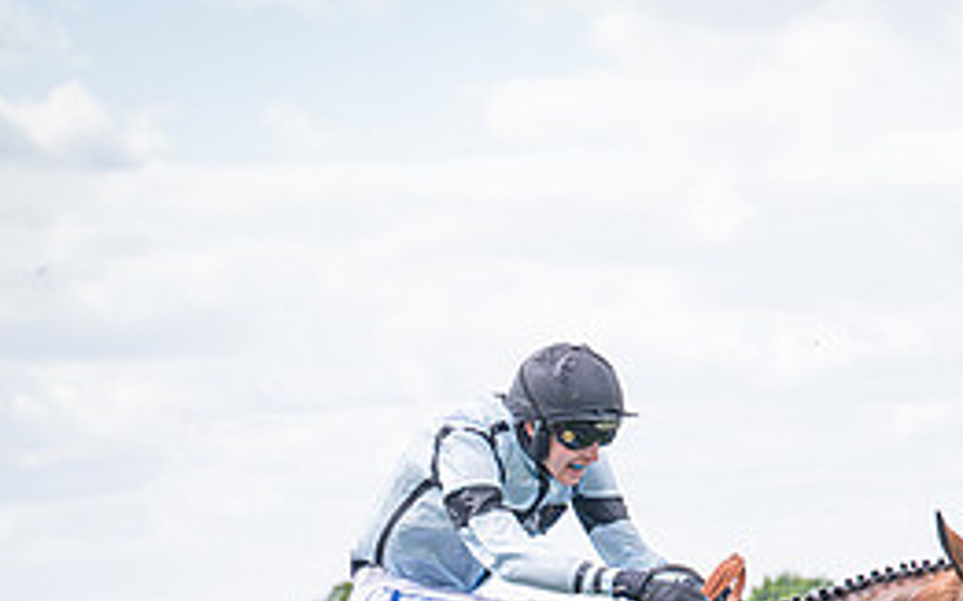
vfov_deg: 6.4
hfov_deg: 10.3
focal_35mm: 204
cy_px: 785
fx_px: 5353
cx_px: 661
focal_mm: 70
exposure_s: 1/2000
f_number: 4
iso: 400
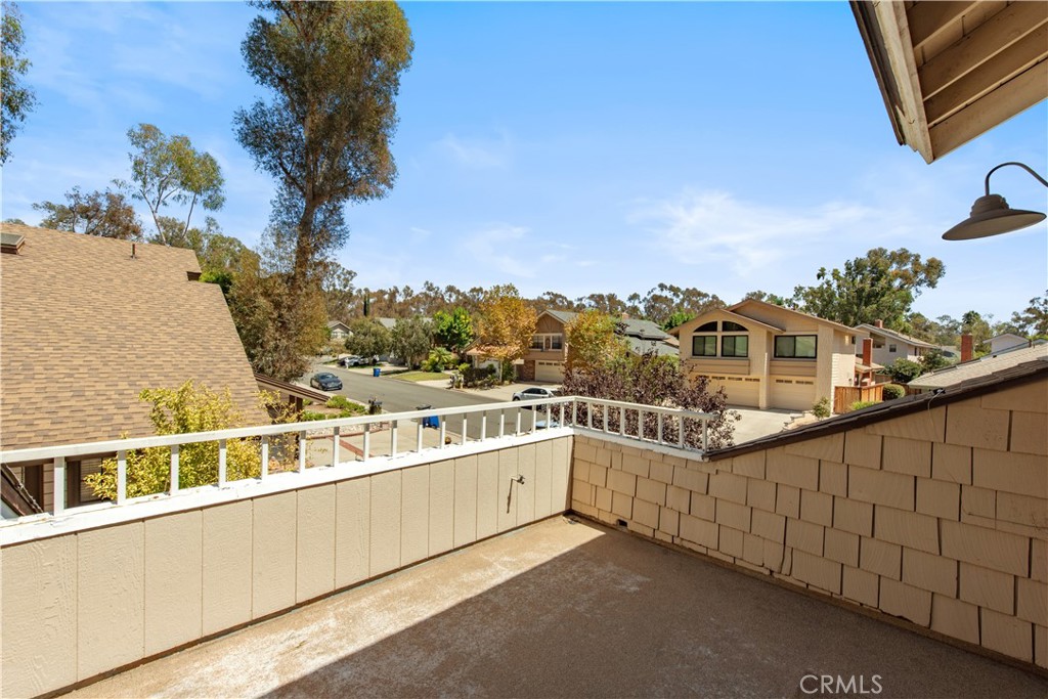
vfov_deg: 81.2
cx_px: 524
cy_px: 350
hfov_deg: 104.2
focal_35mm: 14
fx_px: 408
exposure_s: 1/500
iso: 200
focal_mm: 14
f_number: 11
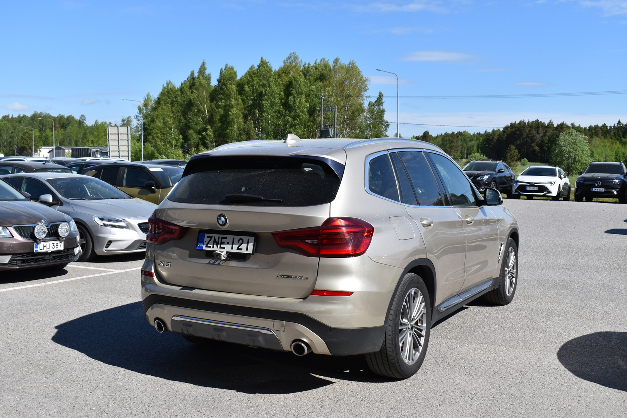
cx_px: 314
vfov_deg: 35.5
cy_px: 209
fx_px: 653
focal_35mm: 38
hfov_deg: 51.3
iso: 200
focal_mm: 25
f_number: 9.5
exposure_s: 1/750
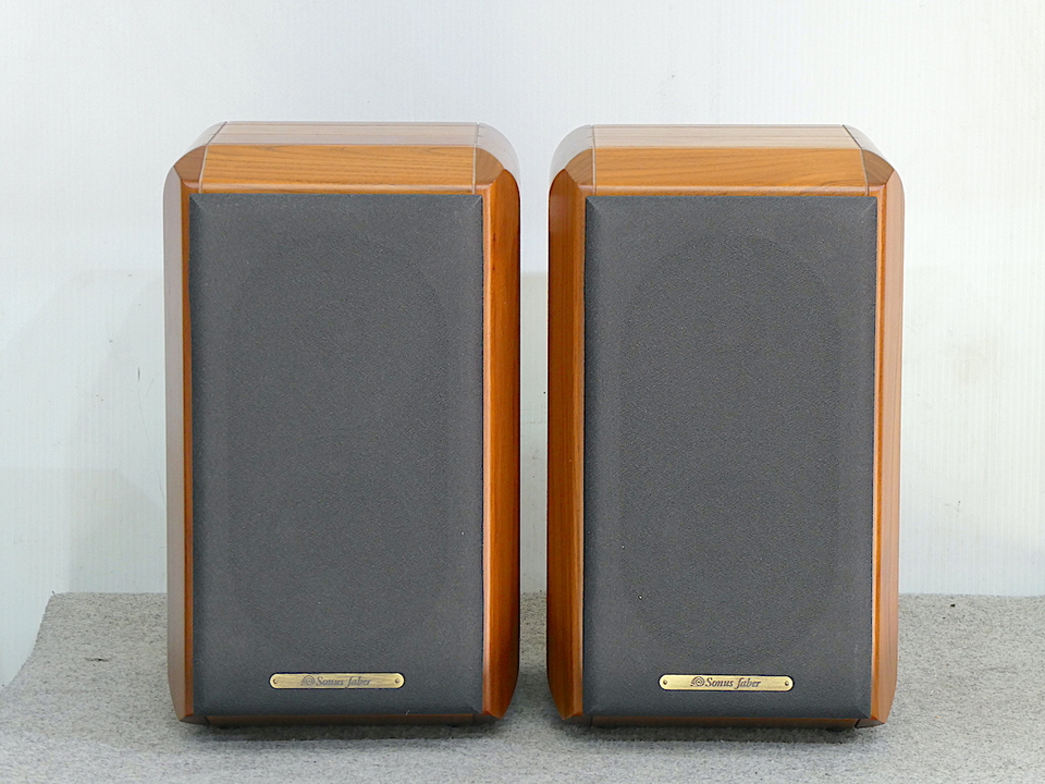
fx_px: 3743
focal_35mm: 124
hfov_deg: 15.9
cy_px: 392
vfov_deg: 12.0
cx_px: 522
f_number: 5.2
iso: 200
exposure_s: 1/13
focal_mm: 22.3
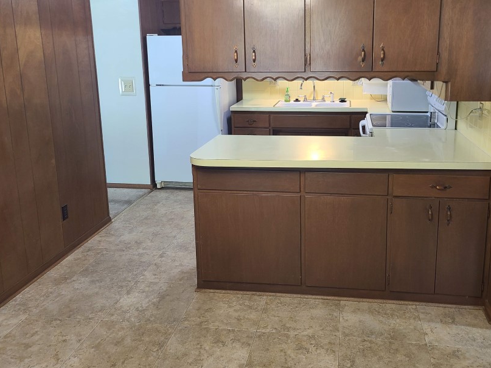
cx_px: 288
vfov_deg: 42.7
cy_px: 145
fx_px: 468
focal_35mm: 33
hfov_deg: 55.1
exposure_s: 1/40
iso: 200
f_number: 1.8
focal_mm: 5.4
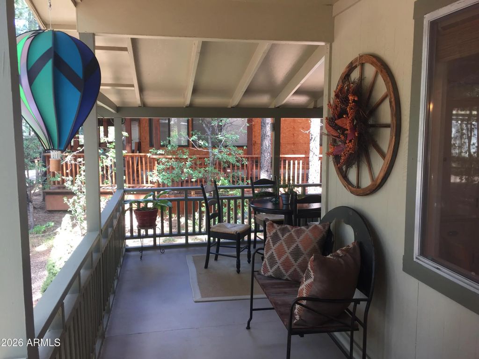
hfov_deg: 61.7
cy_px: 180
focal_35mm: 29
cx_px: 240
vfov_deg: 48.2
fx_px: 401
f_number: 2.2
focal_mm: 4.15
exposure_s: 1/60
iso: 32
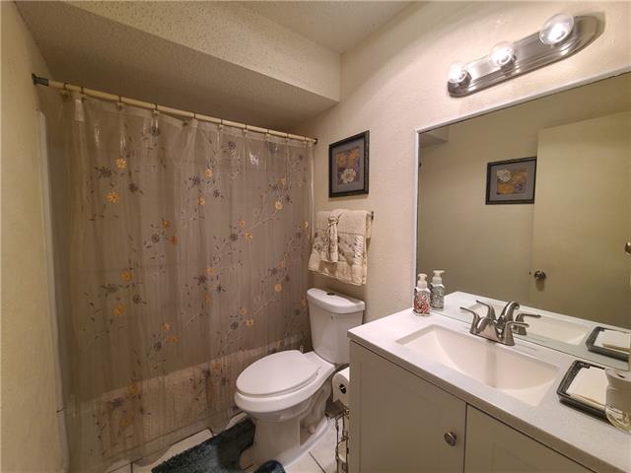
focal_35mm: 13
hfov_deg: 106.2
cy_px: 236
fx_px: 237
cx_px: 316
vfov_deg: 89.9
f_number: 2.2
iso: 100
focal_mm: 2.2
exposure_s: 1/120
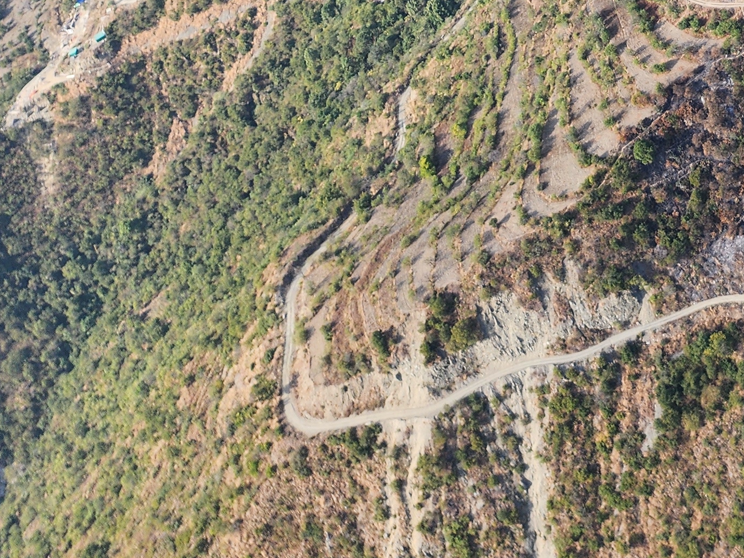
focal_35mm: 67
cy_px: -222
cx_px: 1001
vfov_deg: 19.7
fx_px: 1440
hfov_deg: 24.7
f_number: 1.8
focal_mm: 6.4
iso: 12
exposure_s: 1/345
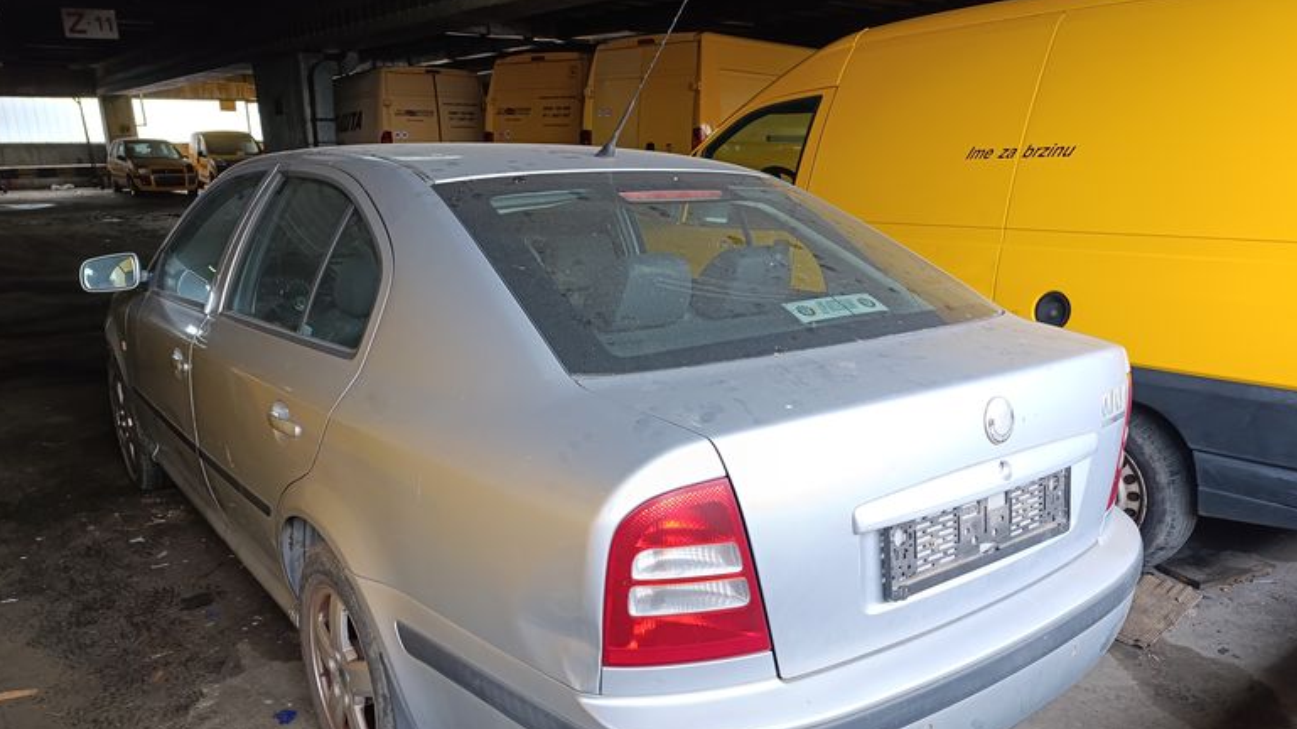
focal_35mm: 26
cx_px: 636
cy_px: 488
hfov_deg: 71.9
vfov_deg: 43.7
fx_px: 894
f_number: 1.6
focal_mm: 6.14
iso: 800
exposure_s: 1/100
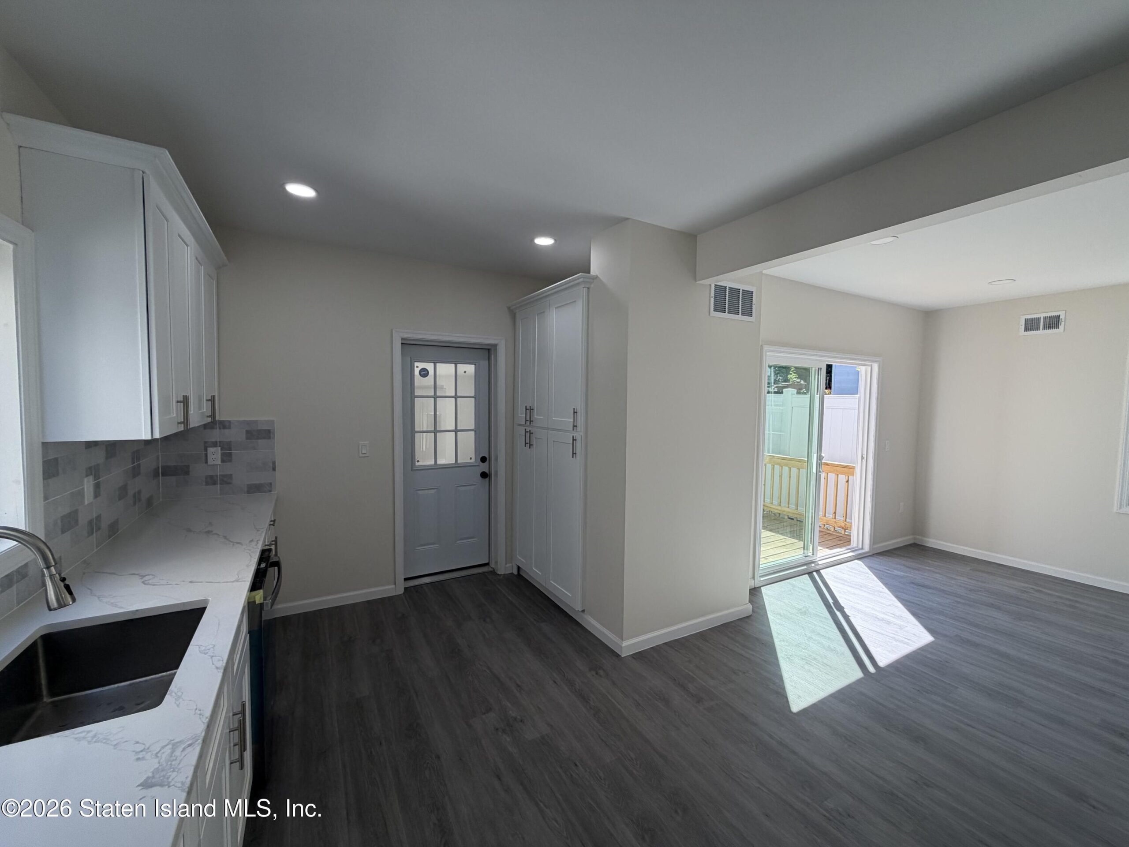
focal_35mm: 14
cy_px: 424
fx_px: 457
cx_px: 564
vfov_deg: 85.7
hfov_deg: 102.1
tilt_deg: -0.3
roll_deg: -1.3
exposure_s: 1/213
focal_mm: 2.22
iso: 64
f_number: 2.2
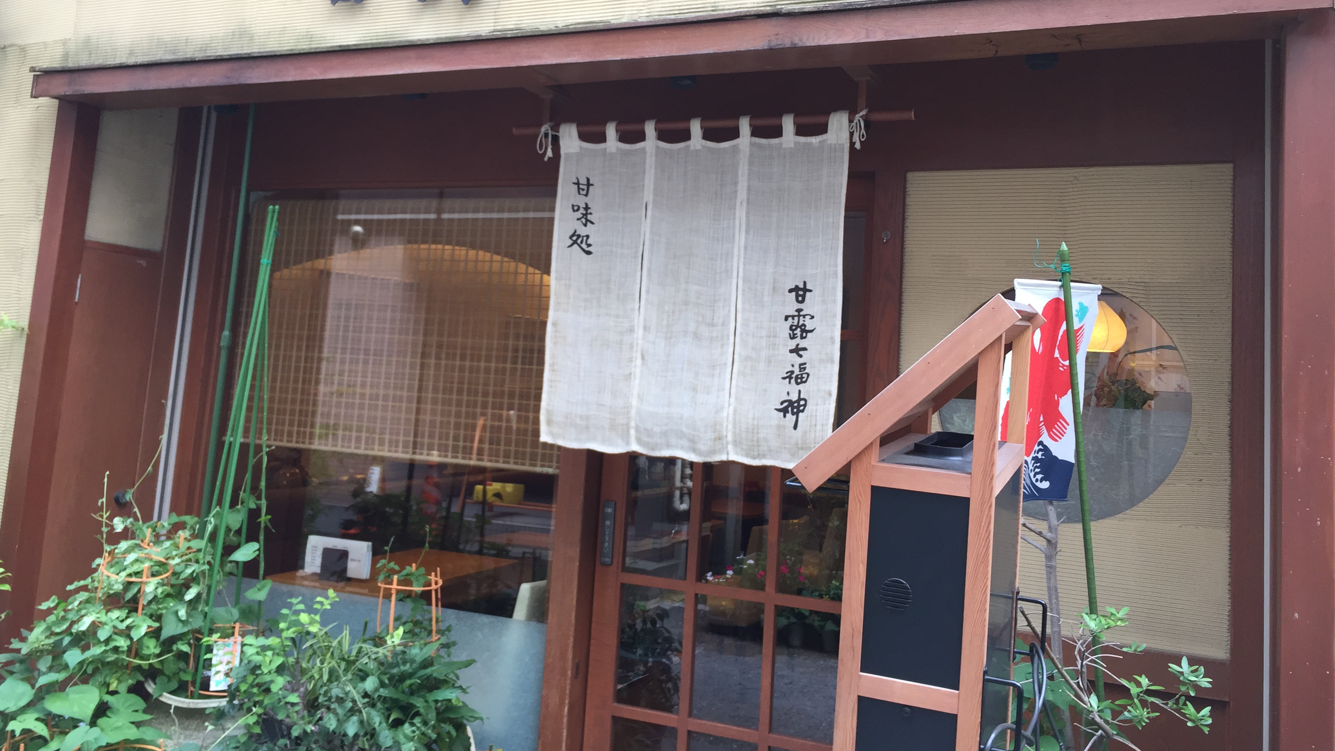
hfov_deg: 61.0
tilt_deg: +5.6
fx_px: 1133
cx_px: 671
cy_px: 267
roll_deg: -5.0
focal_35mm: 32
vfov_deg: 36.4
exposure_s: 1/120
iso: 50
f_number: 2.2
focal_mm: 4.15
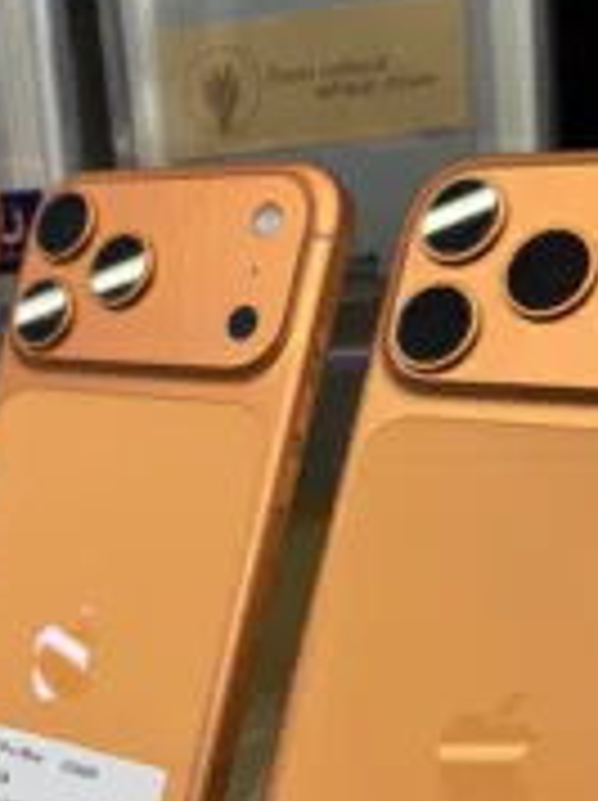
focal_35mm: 54
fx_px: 1247
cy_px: 585
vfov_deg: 34.9
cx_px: 180
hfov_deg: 26.7
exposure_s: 1/102
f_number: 1.78
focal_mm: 6.86
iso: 50
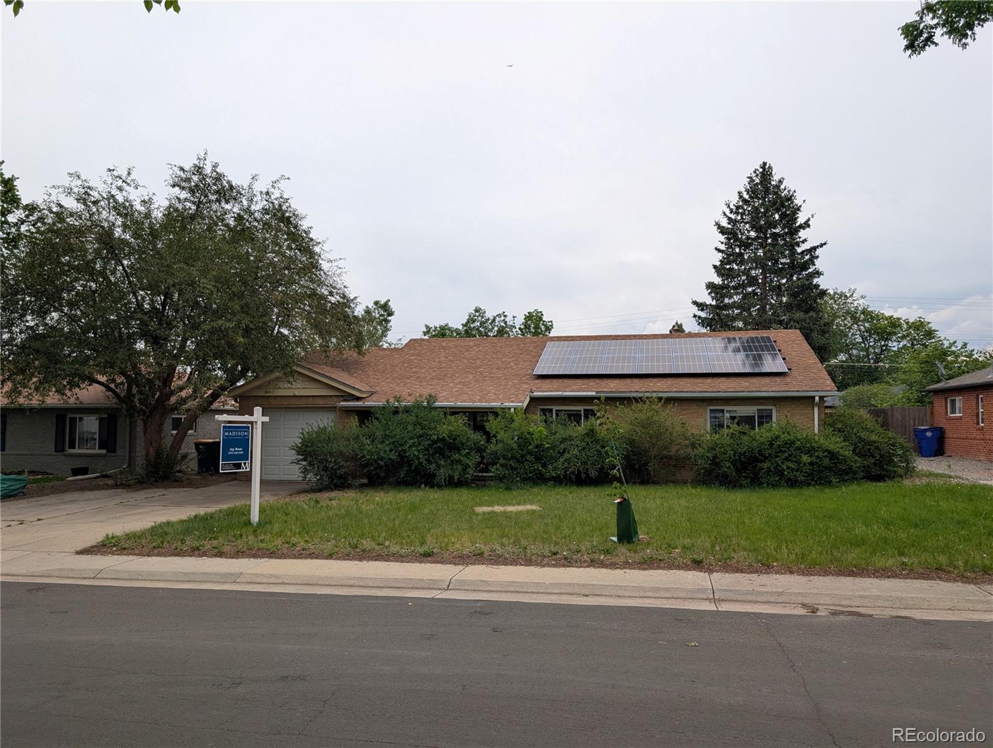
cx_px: 496
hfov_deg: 71.5
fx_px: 689
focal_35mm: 24
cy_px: 374
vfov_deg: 56.9
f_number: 1.68
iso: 23
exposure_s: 1/882
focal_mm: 6.9
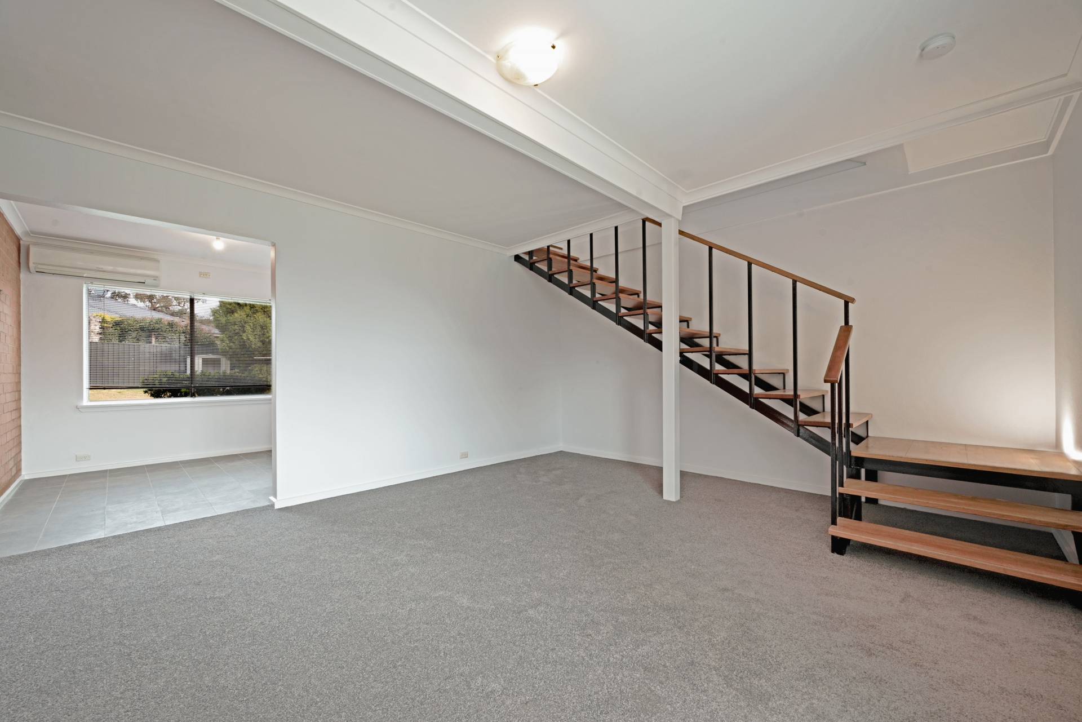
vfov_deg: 81.2
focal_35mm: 14
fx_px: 421
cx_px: 541
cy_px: 361
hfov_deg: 104.2
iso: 320
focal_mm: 14
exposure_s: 1/8
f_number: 11
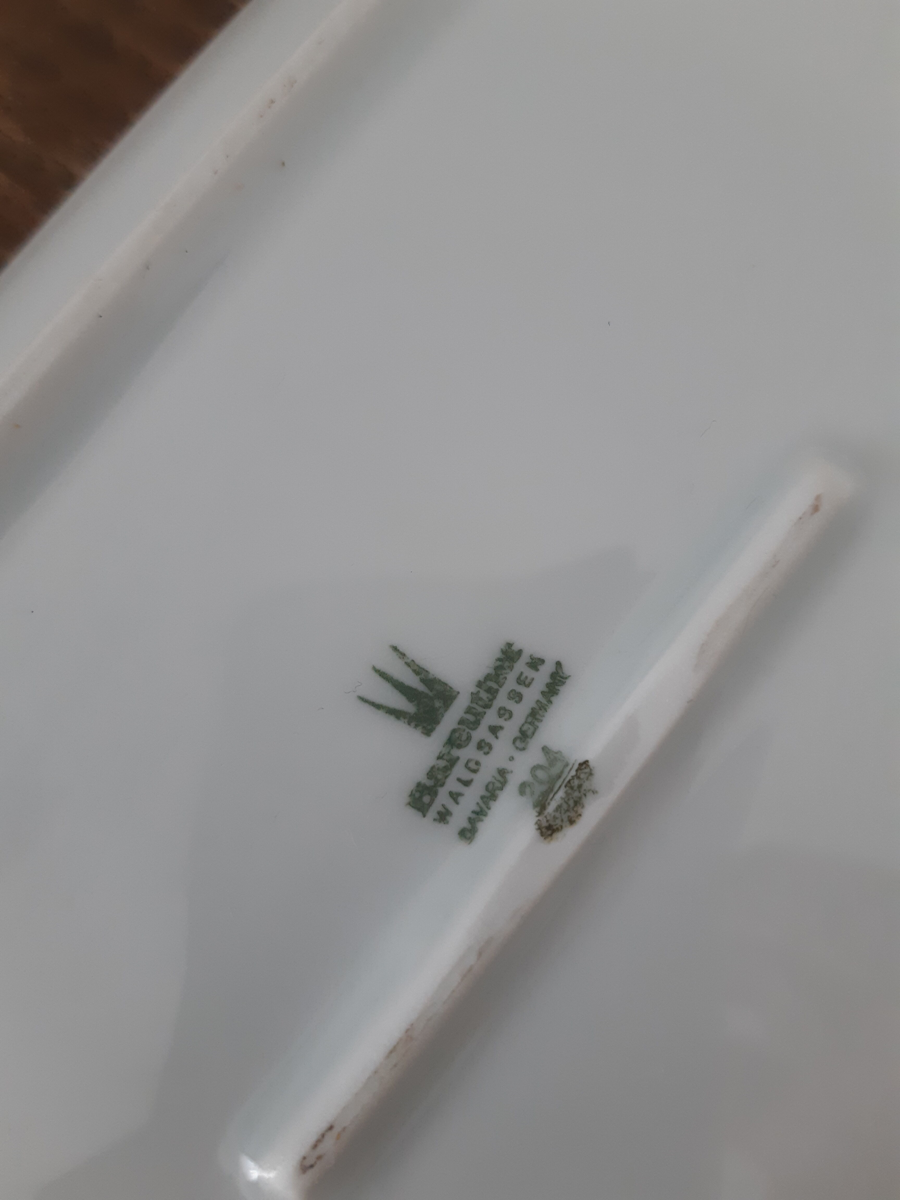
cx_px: 450
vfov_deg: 67.3
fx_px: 901
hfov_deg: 53.1
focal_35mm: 26
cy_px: 600
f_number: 1.7
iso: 200
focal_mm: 3.93
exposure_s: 1/60
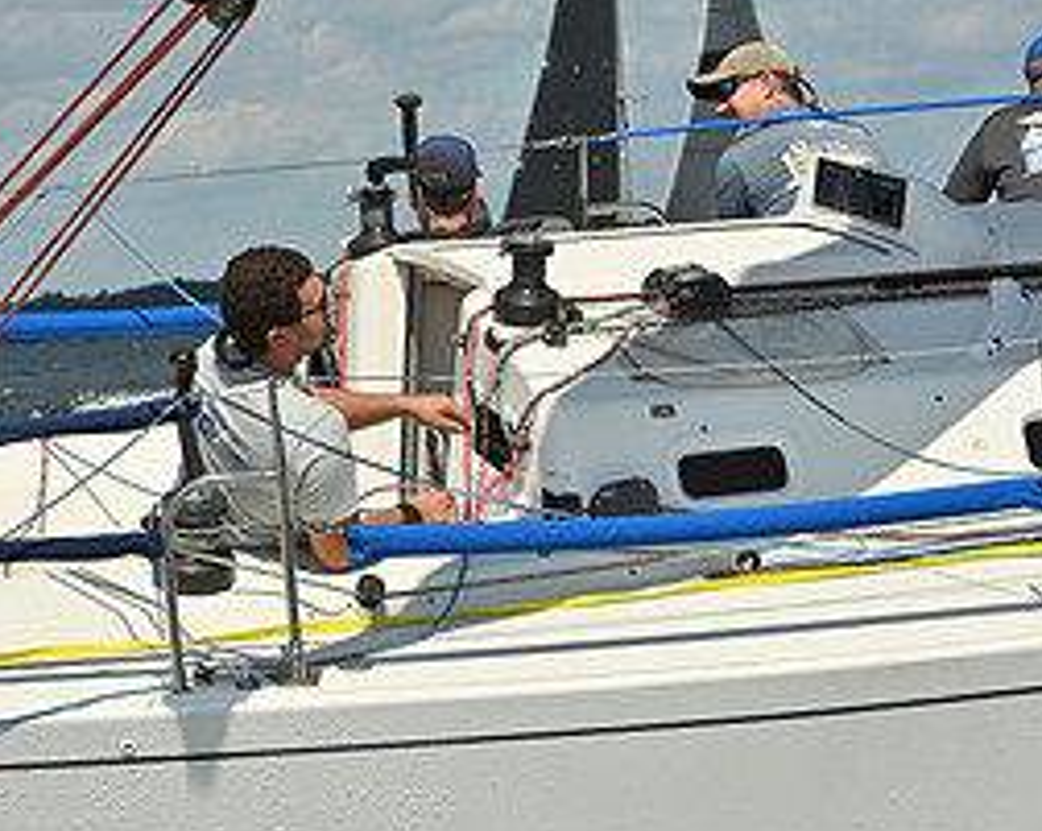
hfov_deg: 9.1
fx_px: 6530
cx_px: 331
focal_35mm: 212
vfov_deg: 7.3
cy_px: 457
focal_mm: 98
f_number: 11
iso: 250
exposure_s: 1/1250
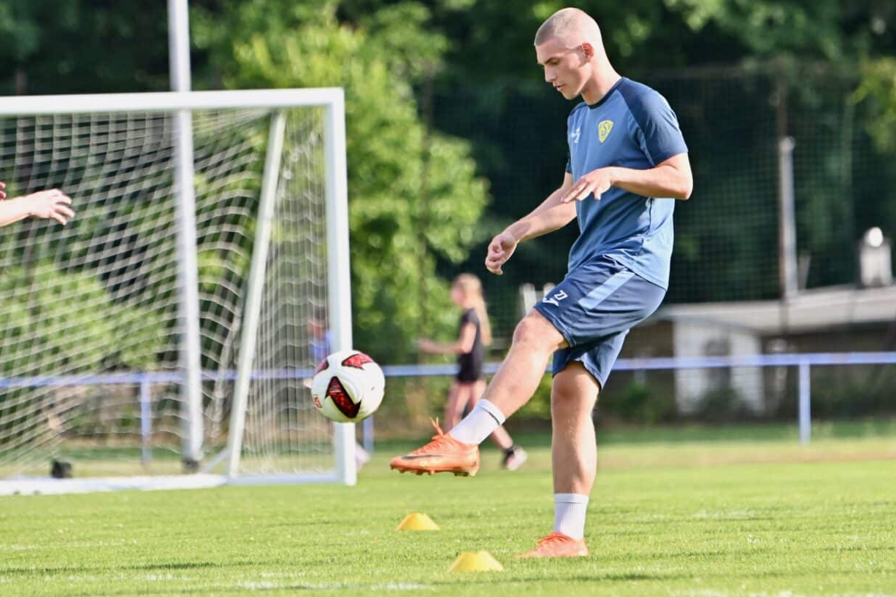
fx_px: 13713
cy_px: 230
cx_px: 418
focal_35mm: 551
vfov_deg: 2.5
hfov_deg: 3.7
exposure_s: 1/1600
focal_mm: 330
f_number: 5.6
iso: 500
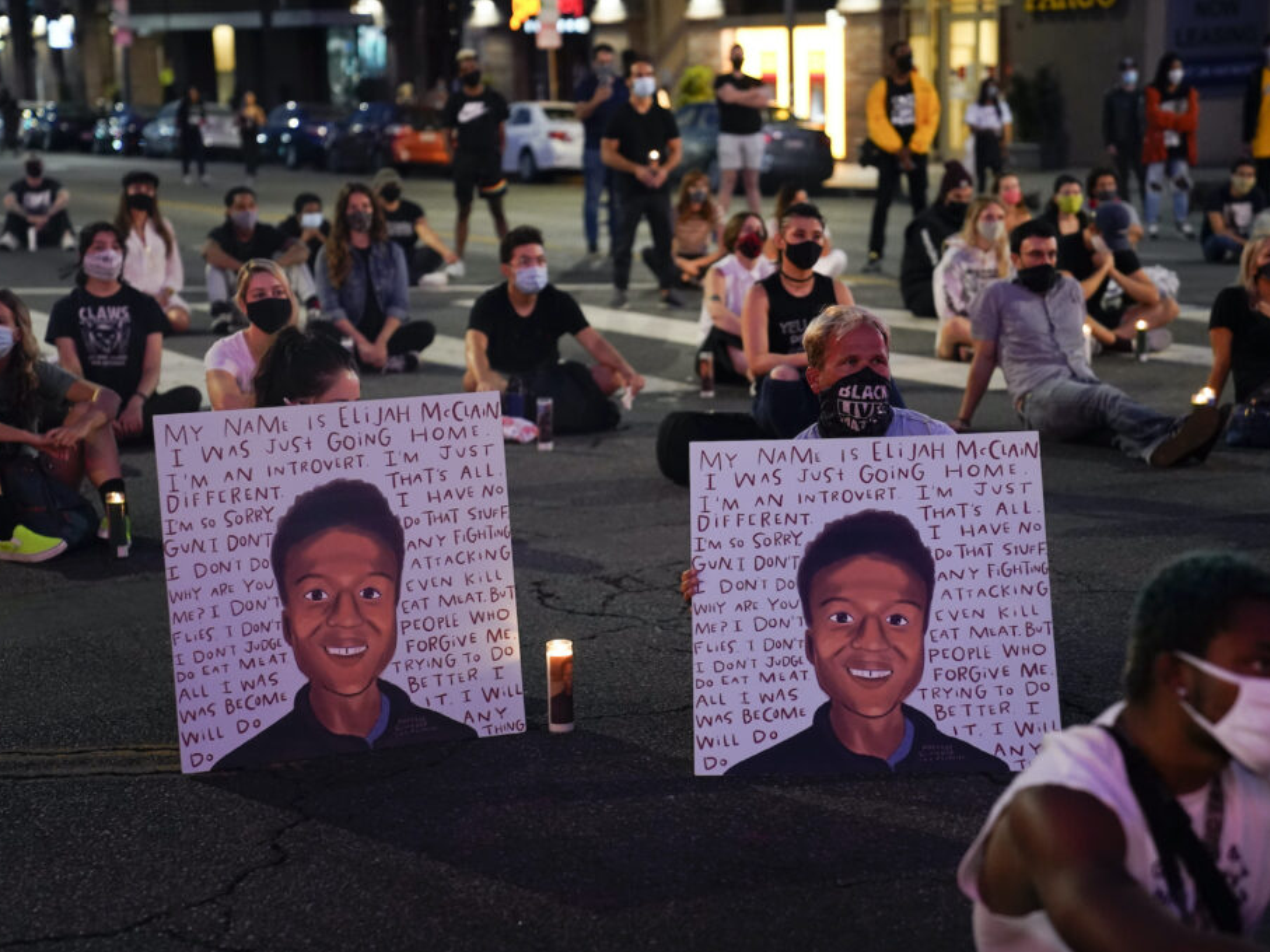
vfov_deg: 19.4
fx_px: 2788
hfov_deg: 25.7
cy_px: 476
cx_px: 674
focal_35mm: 76
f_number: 2.8
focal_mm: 70
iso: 3200
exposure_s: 1/60
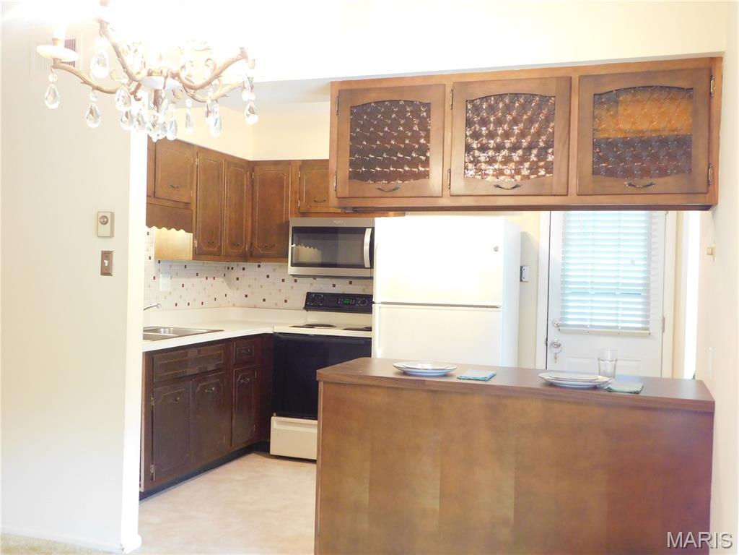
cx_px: 370
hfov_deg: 51.4
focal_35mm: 36
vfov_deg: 39.7
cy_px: 278
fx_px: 769
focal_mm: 6.3
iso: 400
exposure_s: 1/8
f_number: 3.5
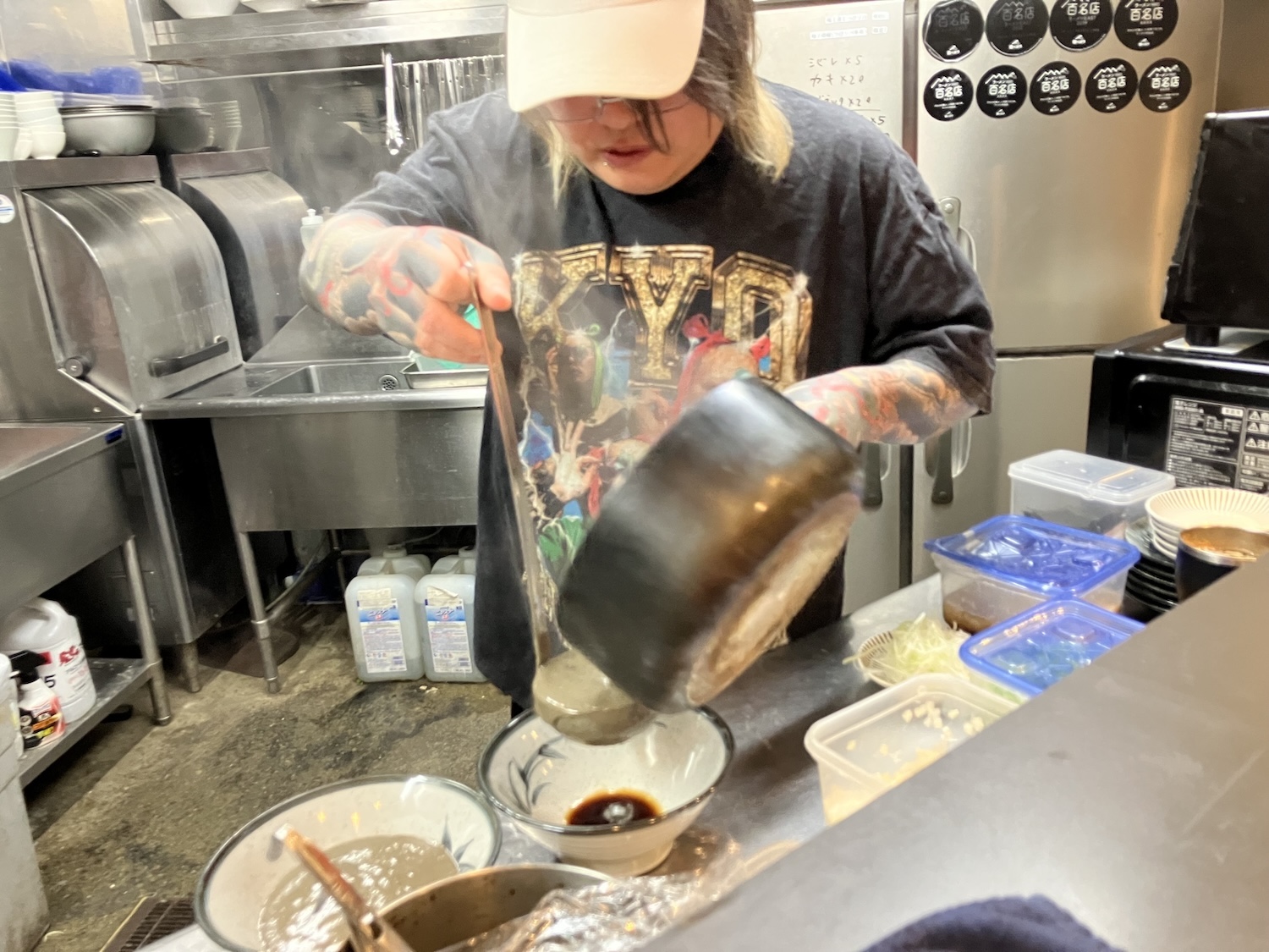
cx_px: 634
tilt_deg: -18.8
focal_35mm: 28
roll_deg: +3.3
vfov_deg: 49.7
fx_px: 1026
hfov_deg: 63.4
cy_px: 476
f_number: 1.8
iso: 250
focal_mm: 3.99
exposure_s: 1/33
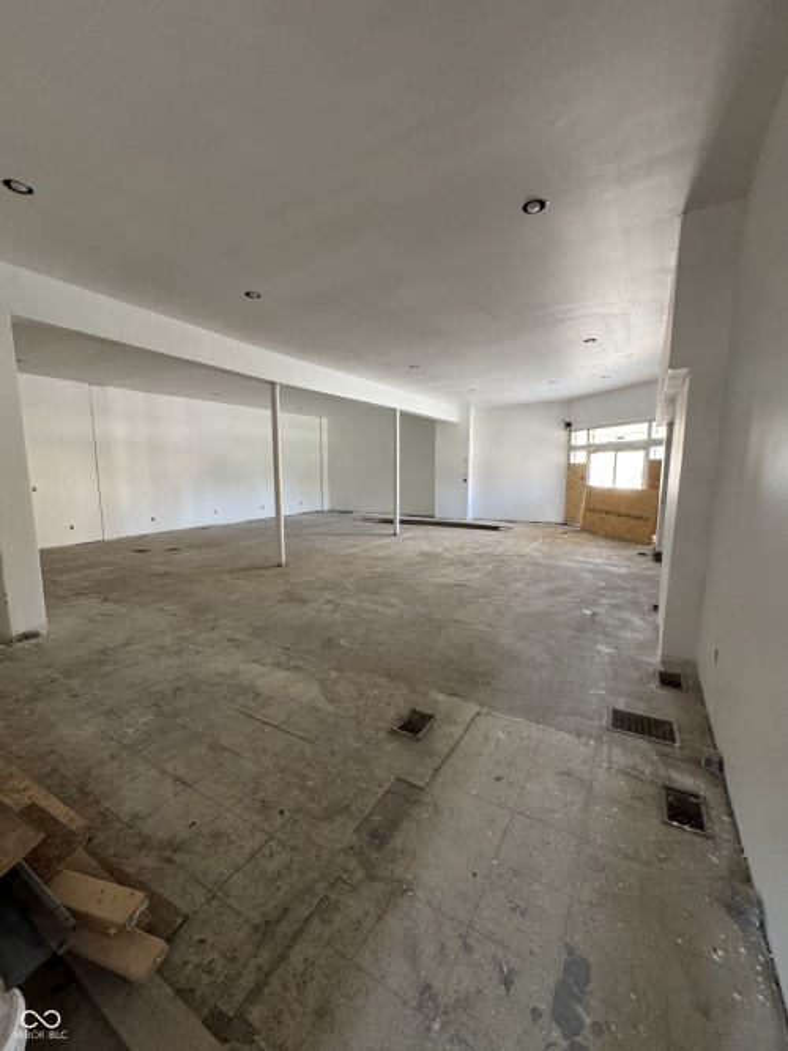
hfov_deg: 85.7
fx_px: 425
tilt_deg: -7.5
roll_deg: -0.1
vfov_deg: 102.1
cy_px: 526
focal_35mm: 14
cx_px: 394
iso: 320
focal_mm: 2.22
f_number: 2.2
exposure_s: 1/60
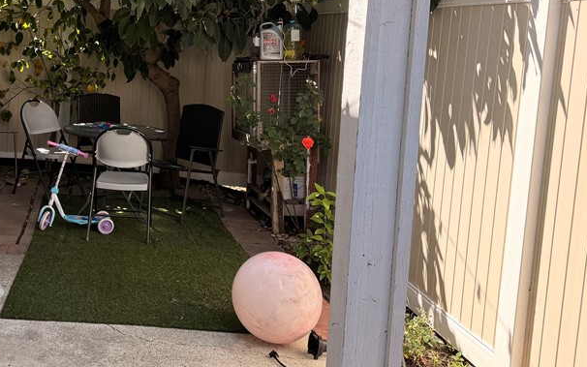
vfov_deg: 29.4
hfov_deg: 44.2
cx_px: 124
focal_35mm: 43
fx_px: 688
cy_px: 88
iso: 100
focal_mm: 6.76
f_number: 1.78
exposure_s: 1/735
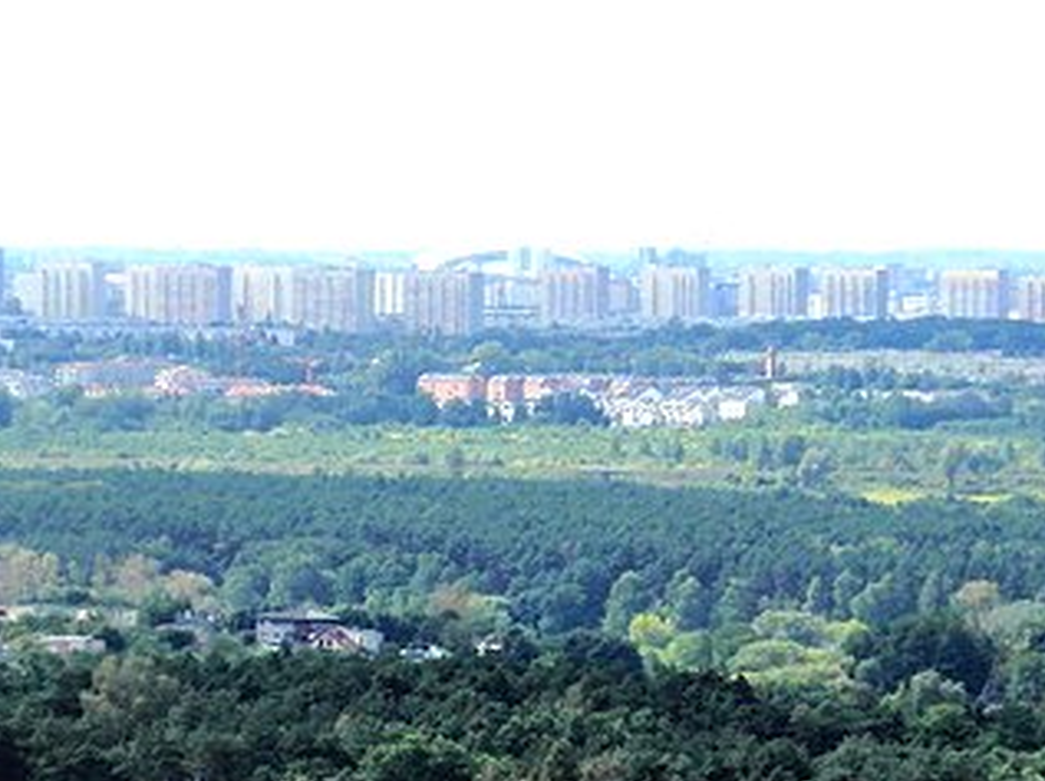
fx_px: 15258
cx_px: 3
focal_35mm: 506
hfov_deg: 3.9
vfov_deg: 2.9
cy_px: 400
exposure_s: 1/750
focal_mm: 28.9
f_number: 4.4
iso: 100
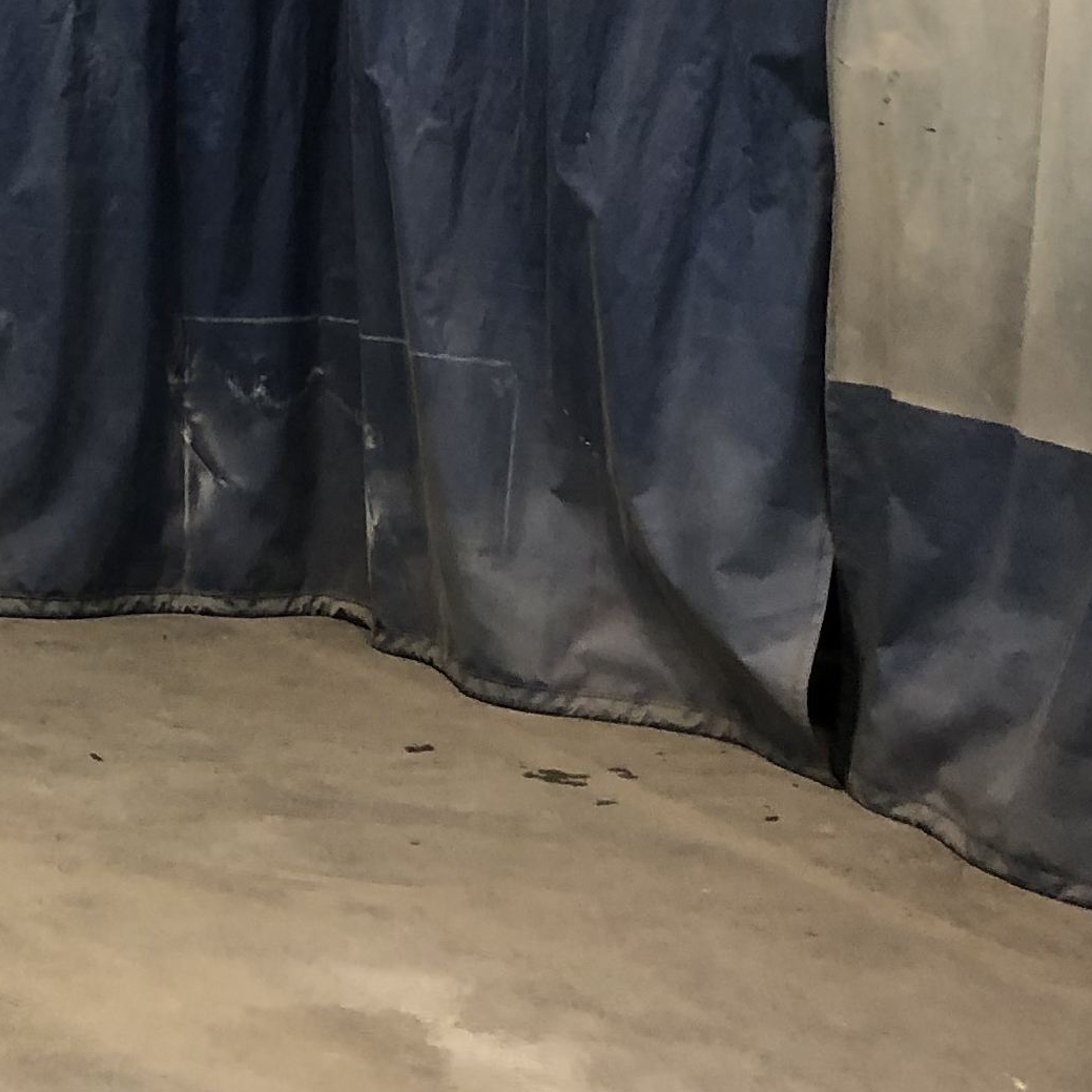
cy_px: 26
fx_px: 3426
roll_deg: +0.0
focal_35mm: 96
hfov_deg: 16.7
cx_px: -452
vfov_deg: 17.7
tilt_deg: -2.5
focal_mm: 4
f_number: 1.8
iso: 40
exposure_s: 1/24
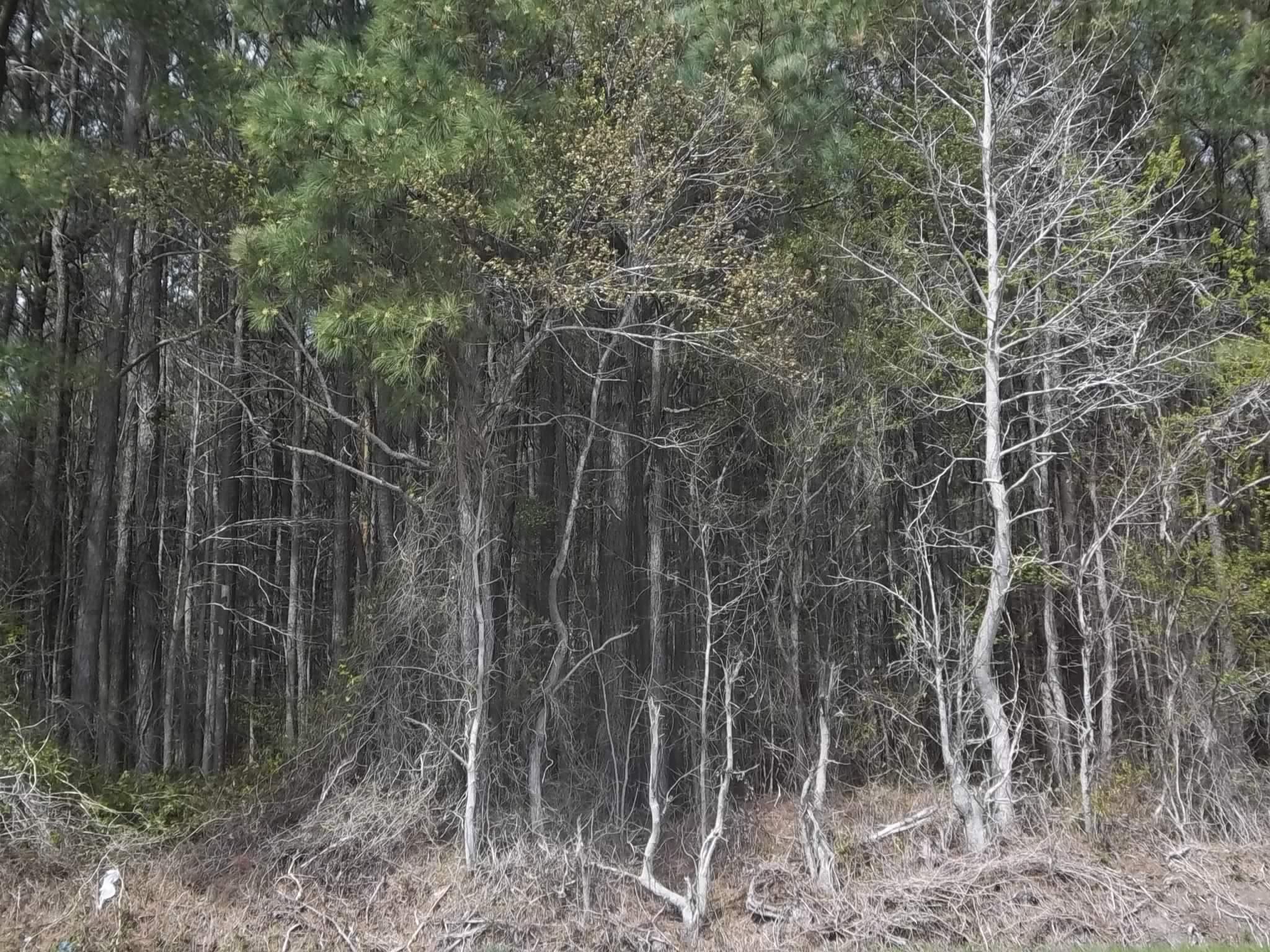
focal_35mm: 37
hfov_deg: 50.1
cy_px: 476
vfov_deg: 38.7
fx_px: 1357
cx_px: 635
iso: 80
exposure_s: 1/400
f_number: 4
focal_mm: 6.6
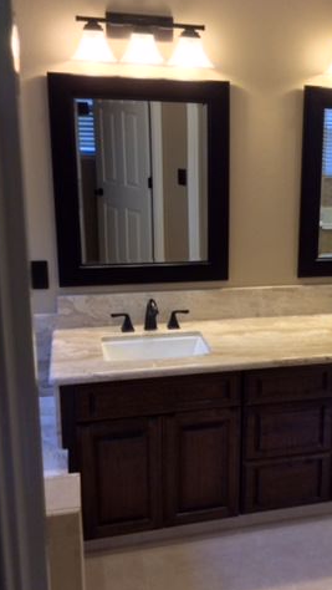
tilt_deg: -16.0
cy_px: 296
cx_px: 322
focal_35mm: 47
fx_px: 735
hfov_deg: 24.4
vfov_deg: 43.7
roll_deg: -2.5
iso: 40
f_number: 2.4
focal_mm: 3.3
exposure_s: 1/40
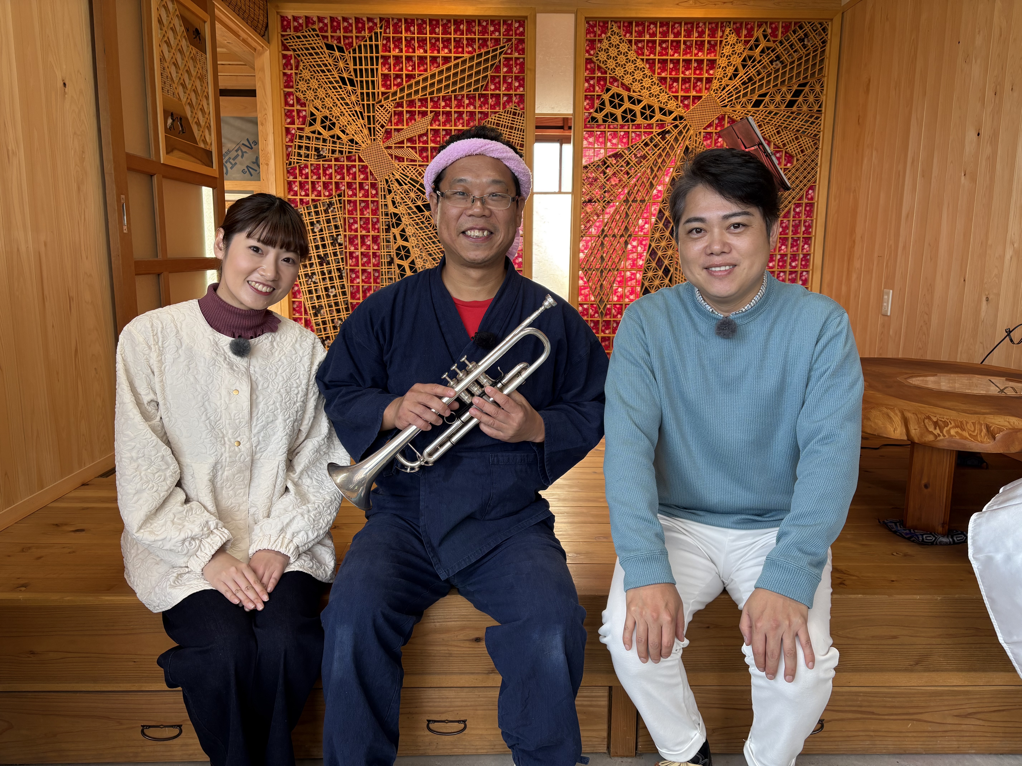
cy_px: 383
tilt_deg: -10.5
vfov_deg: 53.1
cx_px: 511
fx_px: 768
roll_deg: +0.1
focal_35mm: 26
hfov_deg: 67.3
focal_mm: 5.96
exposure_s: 1/120
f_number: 1.6
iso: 80
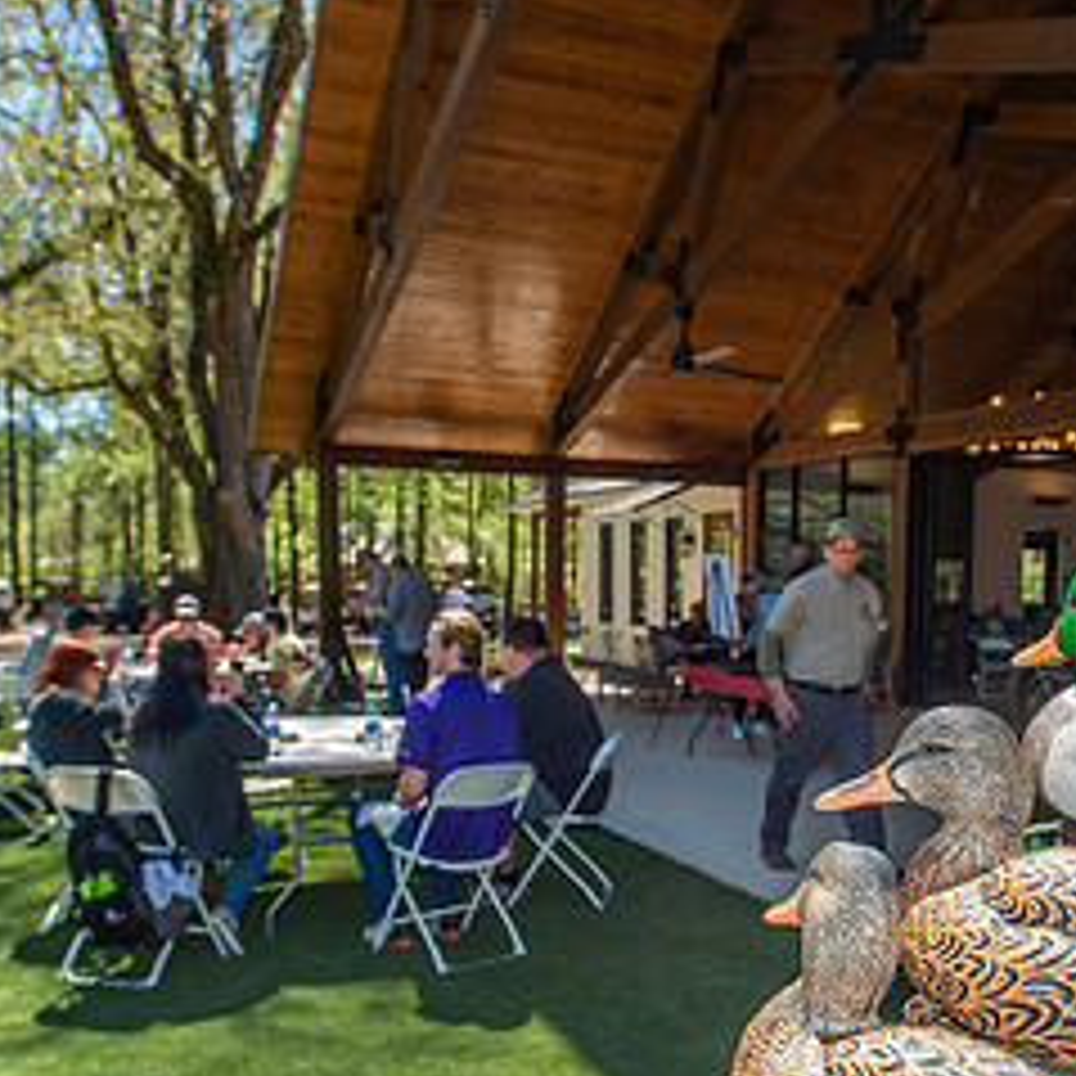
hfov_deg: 46.1
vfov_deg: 46.3
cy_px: 743
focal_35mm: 35
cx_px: 756
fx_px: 1231
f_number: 5.6
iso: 100
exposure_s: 1/125
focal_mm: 17
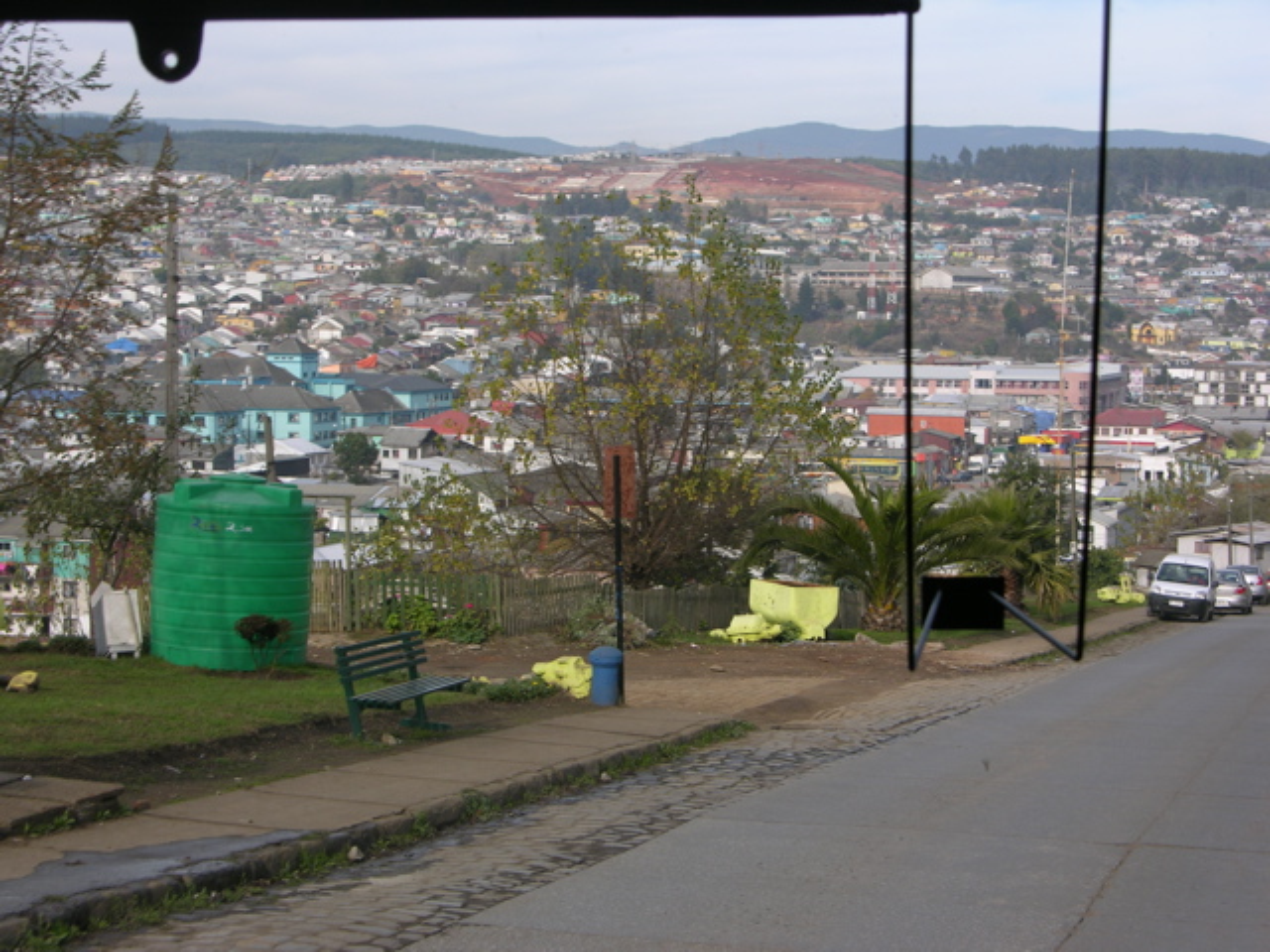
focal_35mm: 70
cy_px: 476
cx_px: 635
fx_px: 2568
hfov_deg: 27.8
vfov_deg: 21.0
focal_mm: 17.8
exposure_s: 1/197
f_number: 4.7
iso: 50
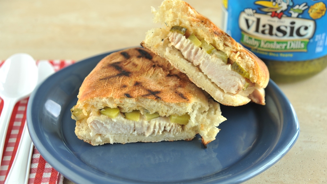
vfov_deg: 16.3
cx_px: 162
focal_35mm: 74
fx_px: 642
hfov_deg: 28.6
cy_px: 97
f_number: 5.6
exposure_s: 1/15
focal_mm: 70
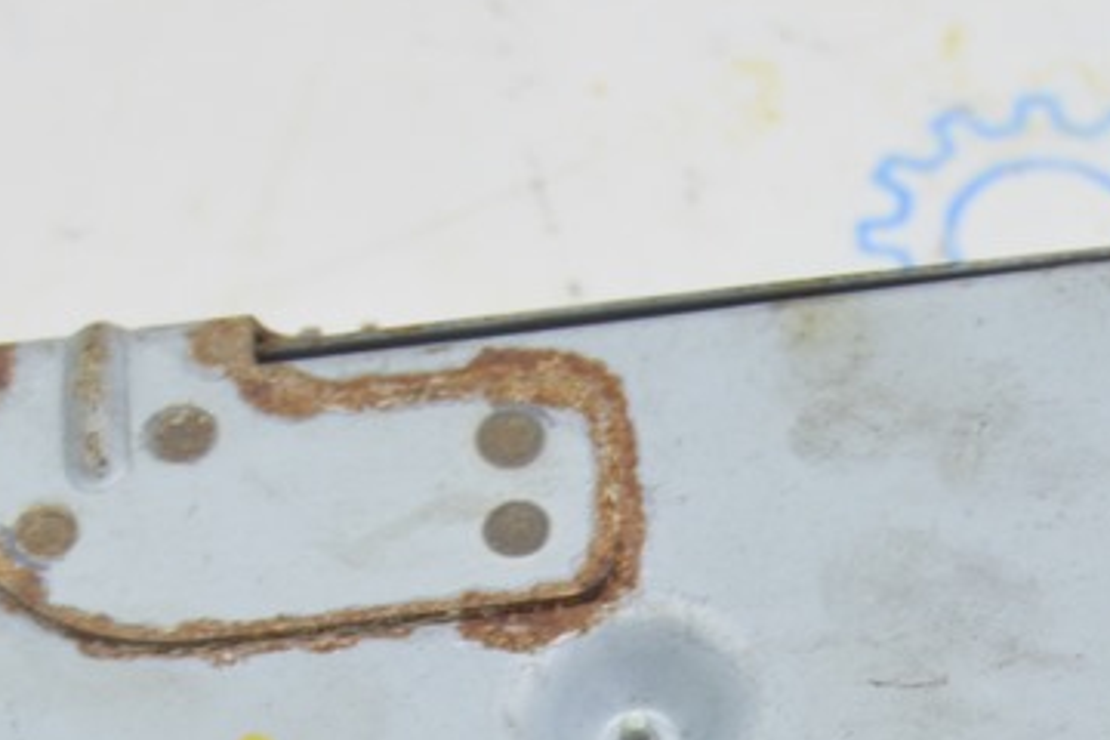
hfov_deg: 12.7
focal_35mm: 162
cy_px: 964
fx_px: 4995
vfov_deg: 8.4
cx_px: 706
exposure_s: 1/20
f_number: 5.6
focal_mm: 38
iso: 400
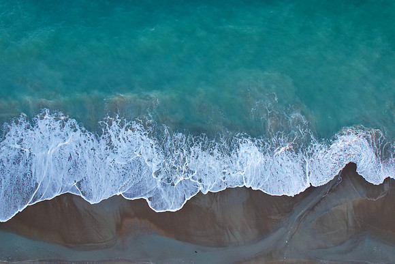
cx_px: 198
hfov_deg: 78.6
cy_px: 132
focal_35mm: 22
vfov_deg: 57.3
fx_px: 241
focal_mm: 8.38
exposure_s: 1/160
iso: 100
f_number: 2.8
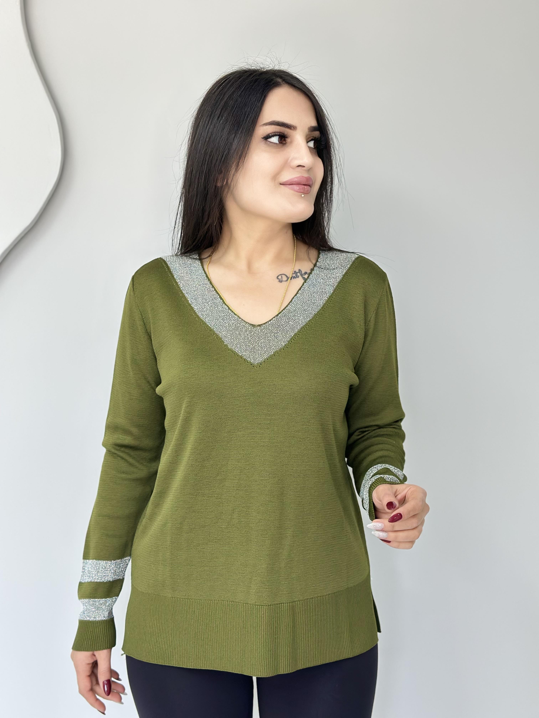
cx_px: 270
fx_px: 997
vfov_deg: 39.7
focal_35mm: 48
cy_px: 359
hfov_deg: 30.3
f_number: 1.78
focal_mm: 6.86
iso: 125
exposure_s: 1/100
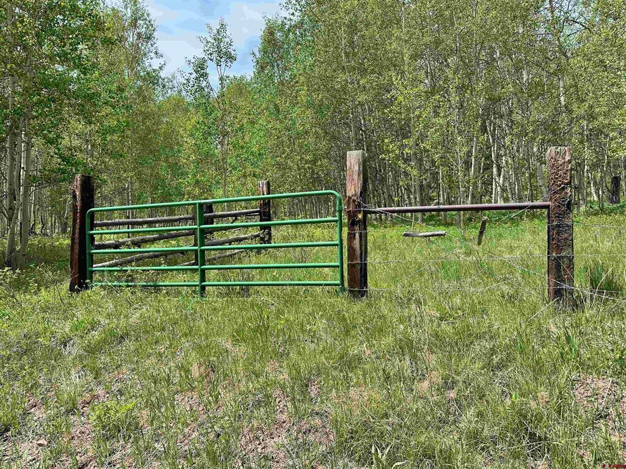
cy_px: 234
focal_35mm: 24
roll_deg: -0.7
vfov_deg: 56.8
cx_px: 313
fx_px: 434
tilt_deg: +2.3
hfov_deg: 71.6
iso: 80
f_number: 1.78
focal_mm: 6.86
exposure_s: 1/1949
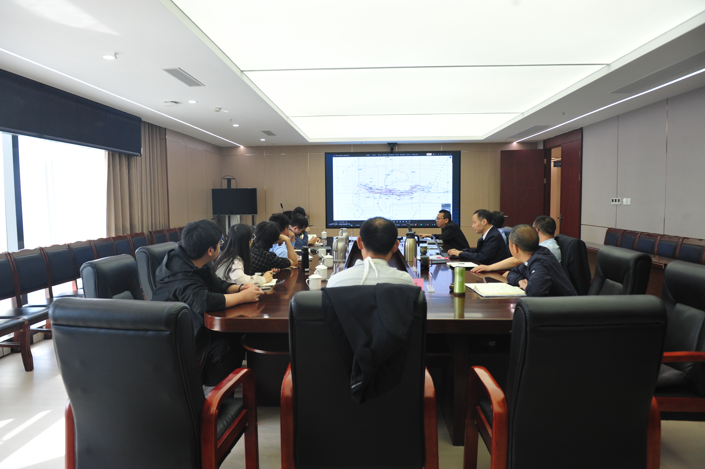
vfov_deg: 53.1
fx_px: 470
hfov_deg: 73.8
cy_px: 234
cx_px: 352
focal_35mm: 24
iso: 1250
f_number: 5.6
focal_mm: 24
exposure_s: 1/200
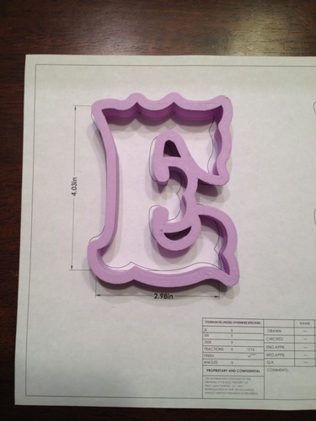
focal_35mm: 35
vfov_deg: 52.6
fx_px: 426
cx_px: 158
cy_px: 210
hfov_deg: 40.7
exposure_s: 1/20
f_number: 2.4
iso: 50
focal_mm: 4.28
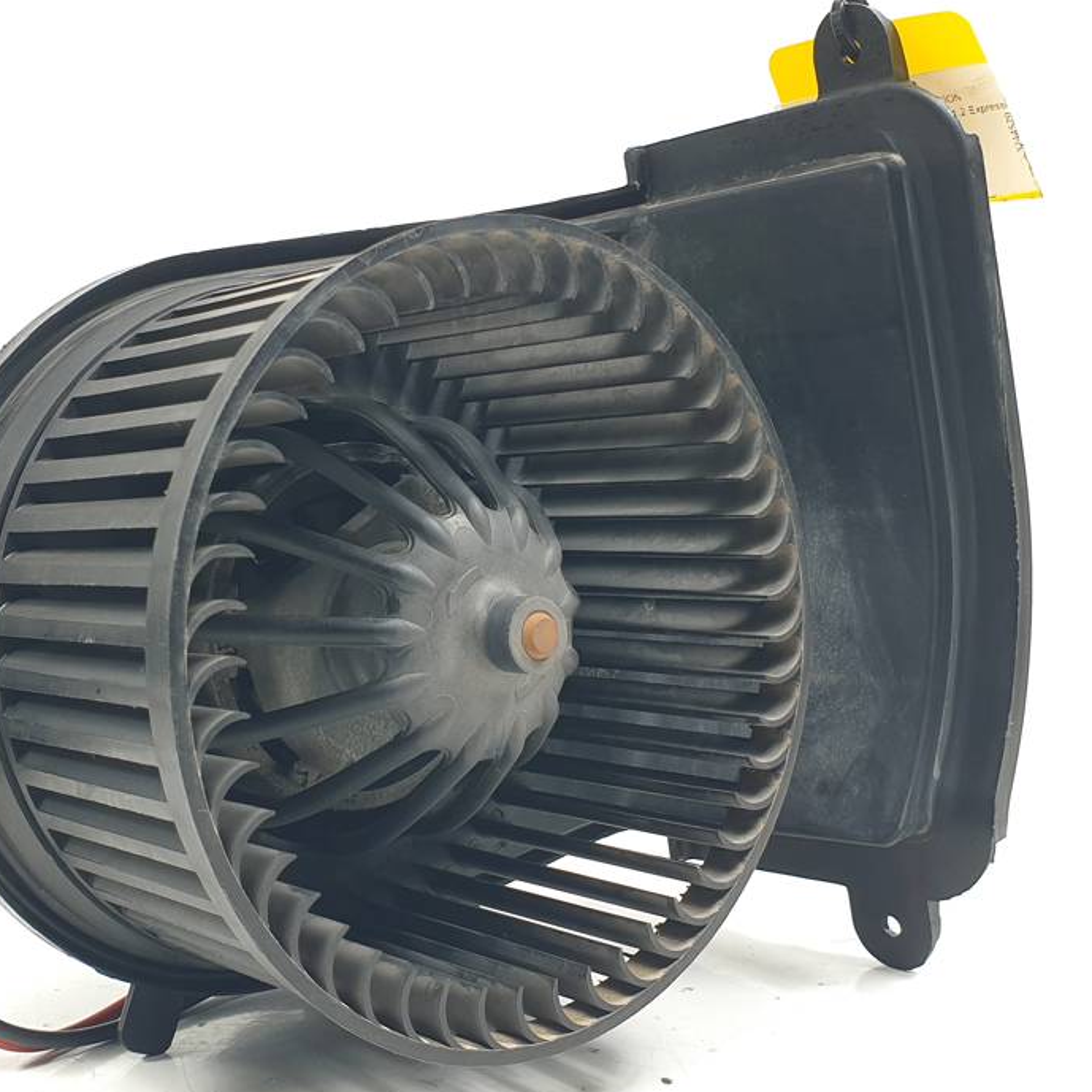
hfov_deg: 50.8
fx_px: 1142
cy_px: 558
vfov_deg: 51.1
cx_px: 437
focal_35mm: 32
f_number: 2.4
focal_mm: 4.3
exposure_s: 1/100
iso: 50
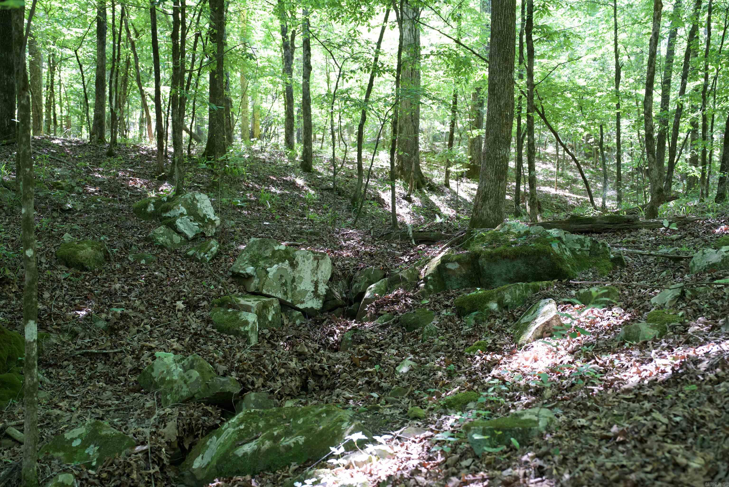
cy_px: 244
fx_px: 851
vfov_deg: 31.9
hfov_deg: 46.4
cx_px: 364
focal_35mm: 42
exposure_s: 1/160
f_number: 4
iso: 1250
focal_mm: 42
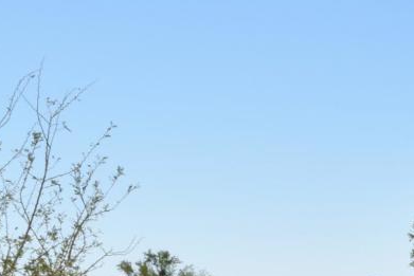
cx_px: 688
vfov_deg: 8.6
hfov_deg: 12.5
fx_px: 1760
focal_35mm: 153
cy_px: 499
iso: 560
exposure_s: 1/200
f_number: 25
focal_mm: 26
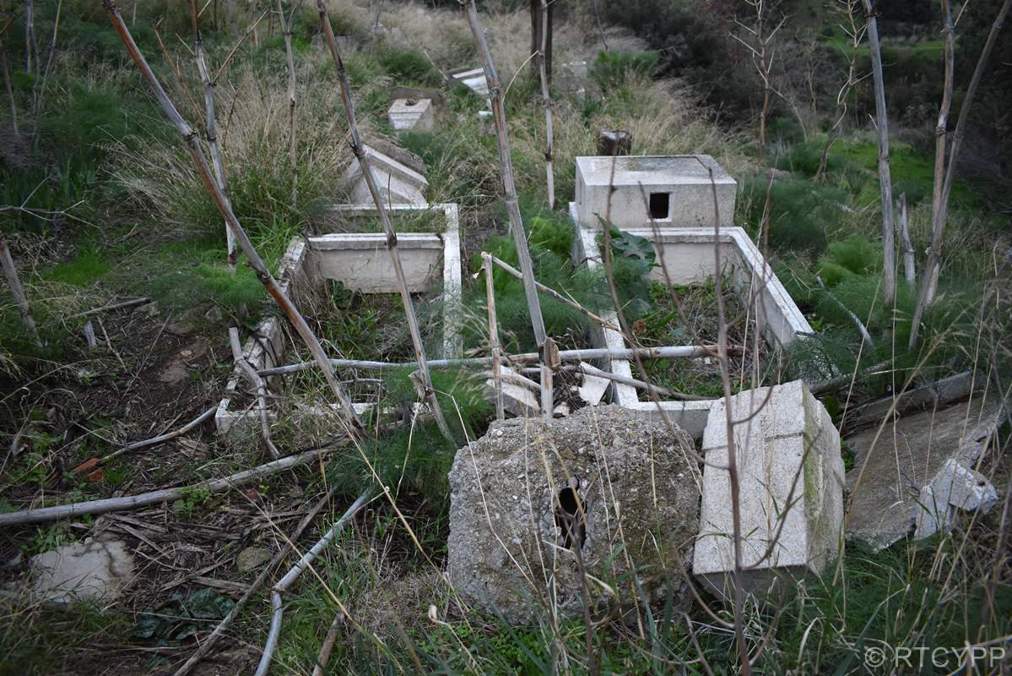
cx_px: 506
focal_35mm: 27
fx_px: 759
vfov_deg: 48.0
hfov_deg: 67.4
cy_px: 338
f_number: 3.5
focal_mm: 18
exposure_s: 1/125
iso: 900
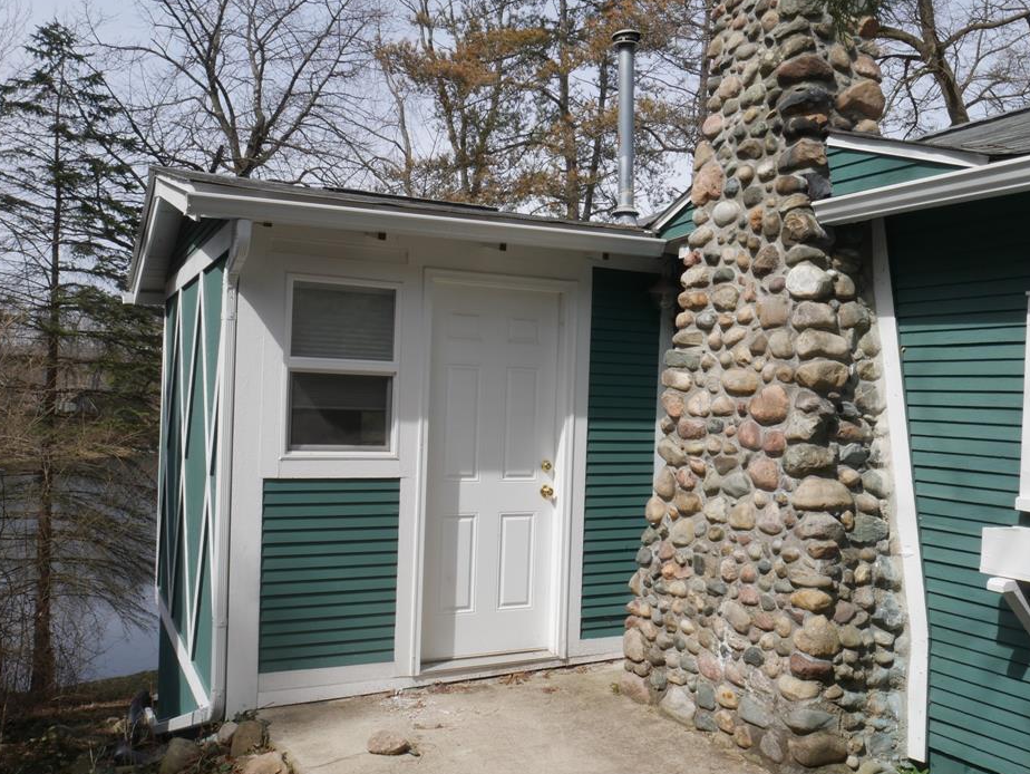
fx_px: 923
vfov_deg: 45.5
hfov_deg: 58.3
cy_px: 398
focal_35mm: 31
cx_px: 541
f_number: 16
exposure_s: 1/125
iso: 250
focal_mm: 14
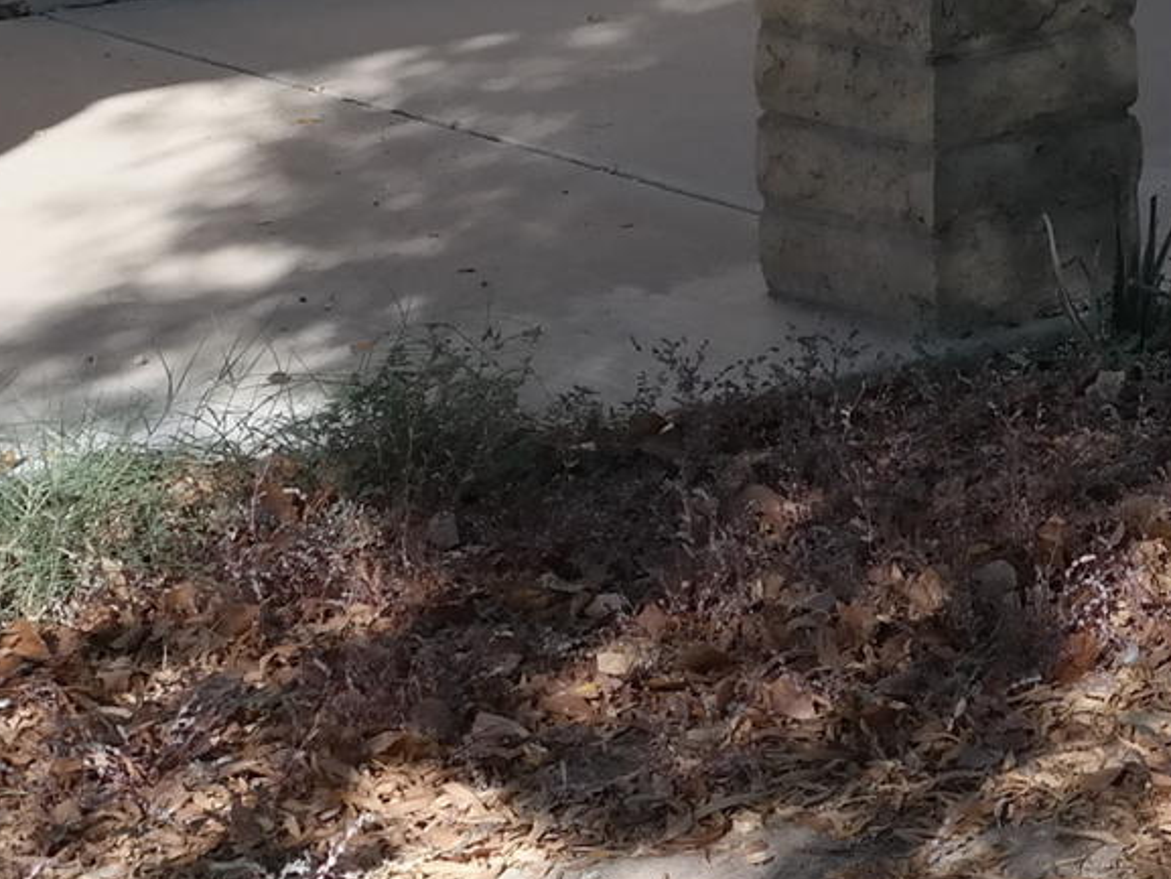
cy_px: -313
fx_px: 5075
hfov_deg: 12.8
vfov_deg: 9.7
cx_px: 1453
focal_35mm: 150
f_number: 6.3
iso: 200
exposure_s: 1/250
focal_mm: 20
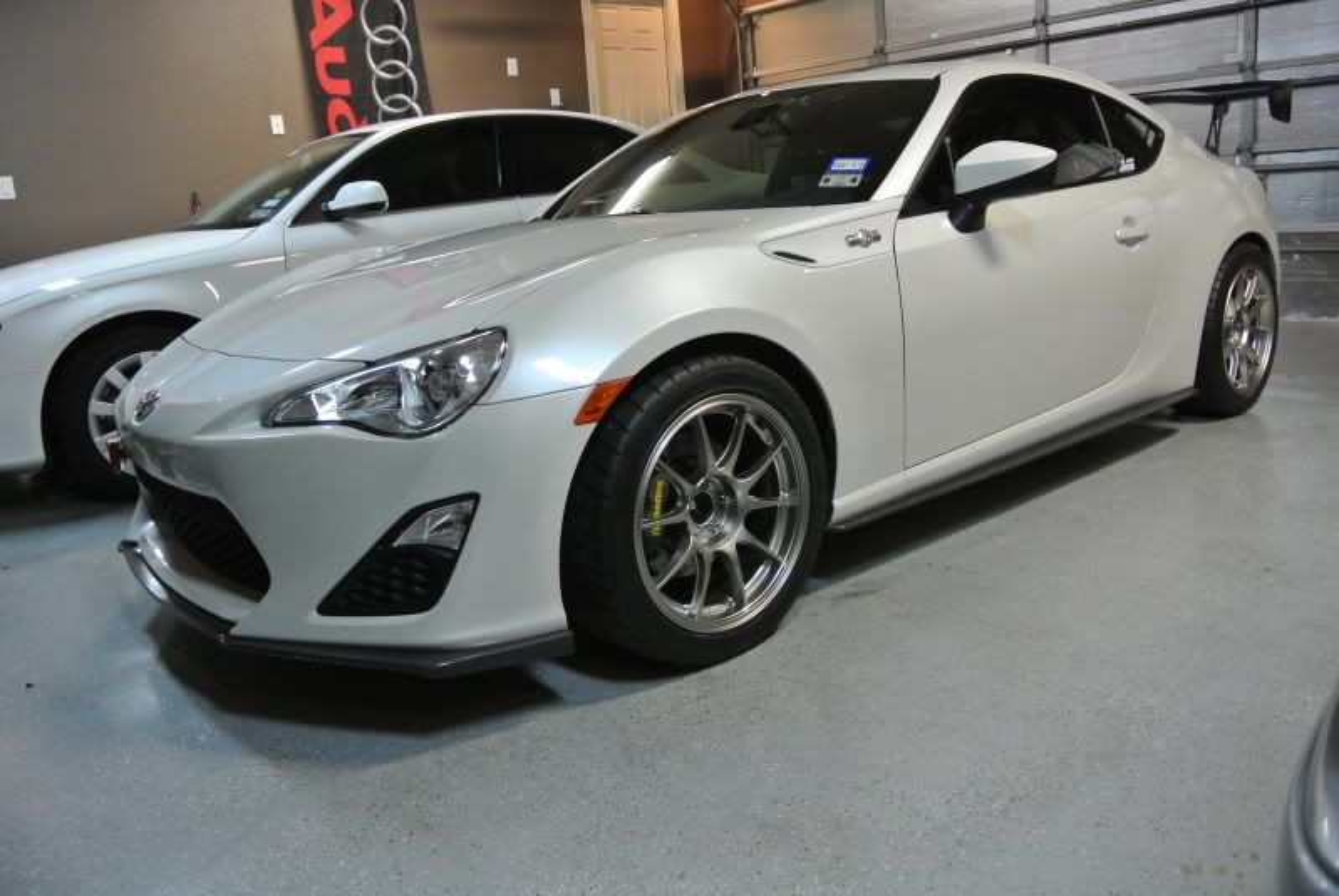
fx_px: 1006
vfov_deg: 48.1
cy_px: 448
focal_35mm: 27
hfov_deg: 67.3
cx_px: 670
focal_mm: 10
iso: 800
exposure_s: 1/40
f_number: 3.5
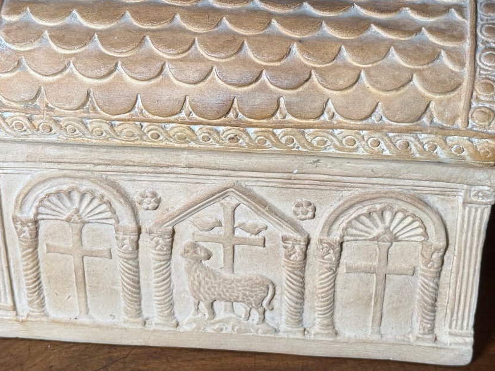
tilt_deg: -30.0
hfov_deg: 27.8
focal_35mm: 70
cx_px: 252
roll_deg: -0.8
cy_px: 164
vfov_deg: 21.0
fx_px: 1001
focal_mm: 6.76
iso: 64
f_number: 1.78
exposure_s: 1/120
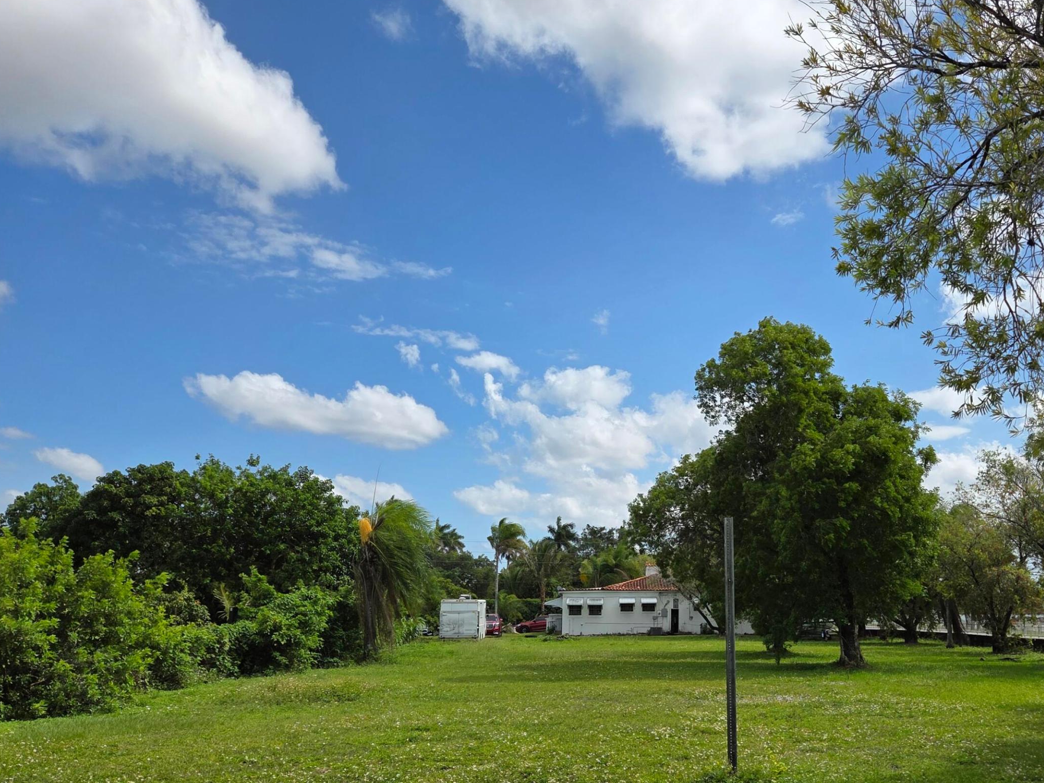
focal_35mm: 32
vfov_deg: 43.8
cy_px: 489
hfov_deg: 55.9
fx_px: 965
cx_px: 671
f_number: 1.8
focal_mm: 5.4
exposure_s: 1/6034
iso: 80
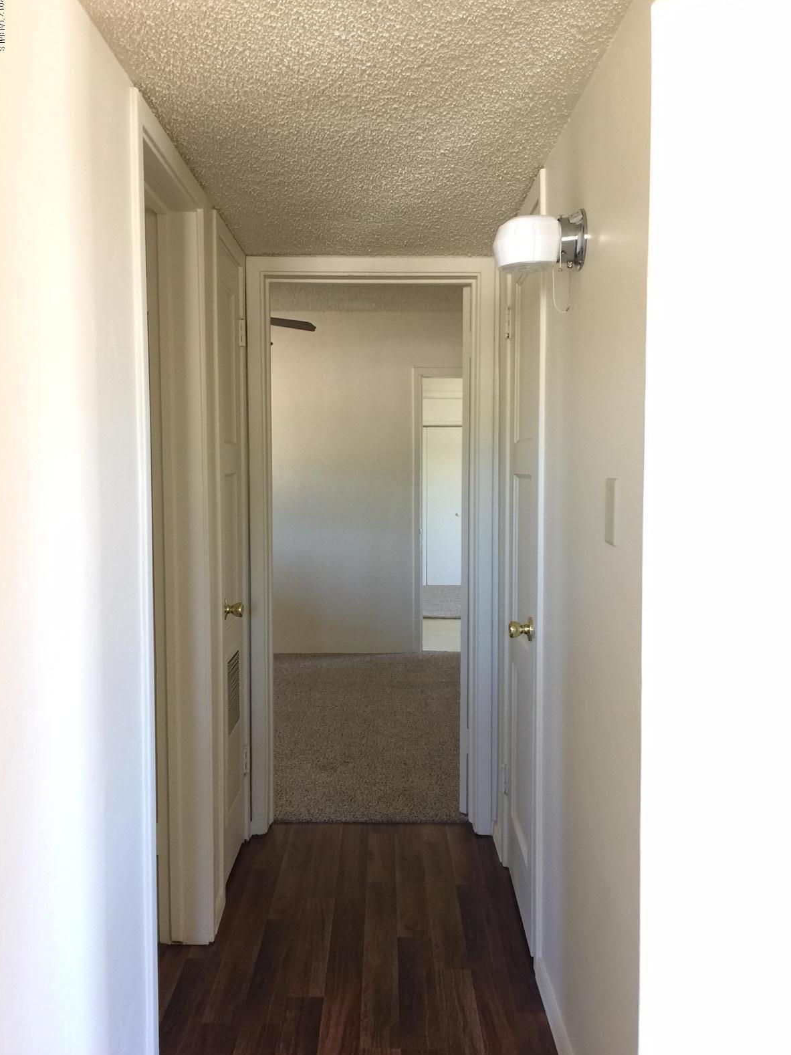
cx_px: 383
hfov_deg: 46.8
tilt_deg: -2.4
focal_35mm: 30
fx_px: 914
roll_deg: +0.7
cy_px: 534
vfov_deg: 60.0
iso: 40
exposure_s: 1/15
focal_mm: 4.15
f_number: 2.2
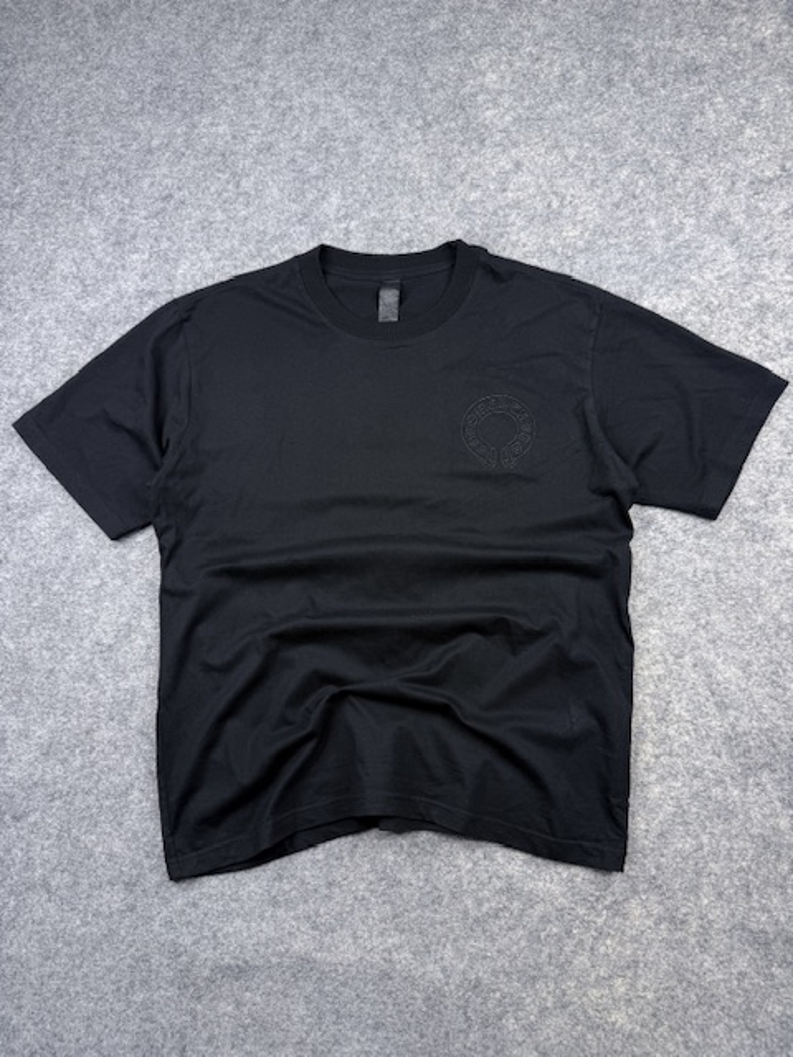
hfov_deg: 56.8
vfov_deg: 71.6
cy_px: 528
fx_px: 733
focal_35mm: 24
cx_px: 396
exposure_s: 1/100
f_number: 1.78
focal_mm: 6.76
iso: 64
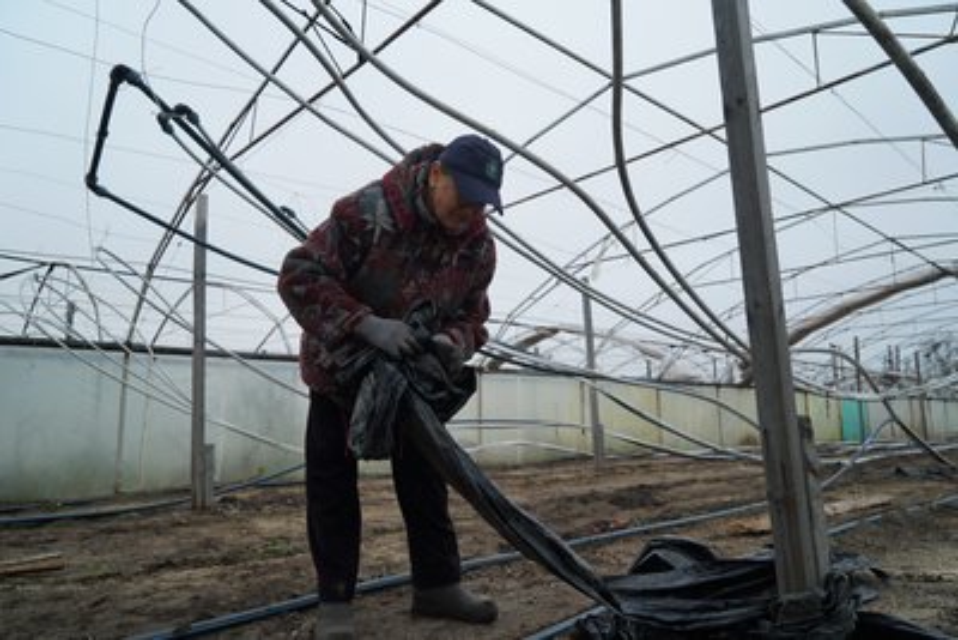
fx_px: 639
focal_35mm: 24
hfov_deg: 73.7
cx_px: 479
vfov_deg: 53.2
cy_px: 320
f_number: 4.5
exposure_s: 1/60
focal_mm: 24
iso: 100
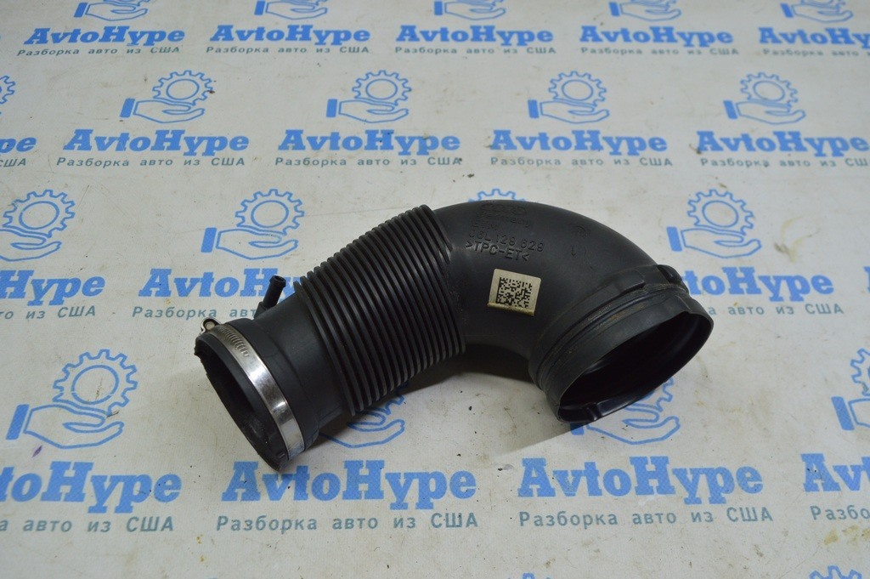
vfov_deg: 43.5
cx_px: 435
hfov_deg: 62.0
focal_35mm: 30
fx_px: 724
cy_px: 290
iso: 400
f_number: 5.6
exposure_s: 1/40
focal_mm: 20
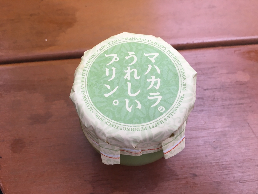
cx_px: 129
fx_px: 216
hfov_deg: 61.7
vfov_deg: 48.2
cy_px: 97
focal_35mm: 29
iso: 25
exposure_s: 1/40
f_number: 2.2
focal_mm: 4.15
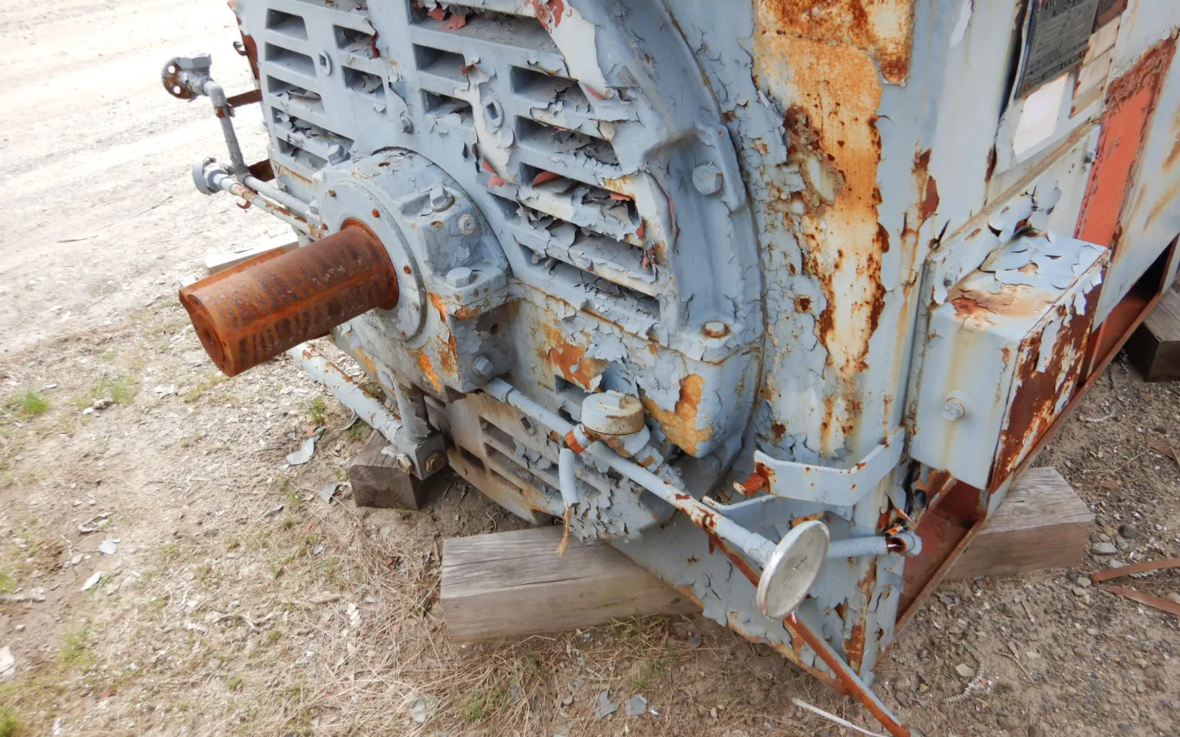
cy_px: 299
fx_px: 836
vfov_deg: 47.3
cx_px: 599
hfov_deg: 70.4
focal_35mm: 26
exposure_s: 1/400
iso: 125
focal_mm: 4.3
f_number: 2.8
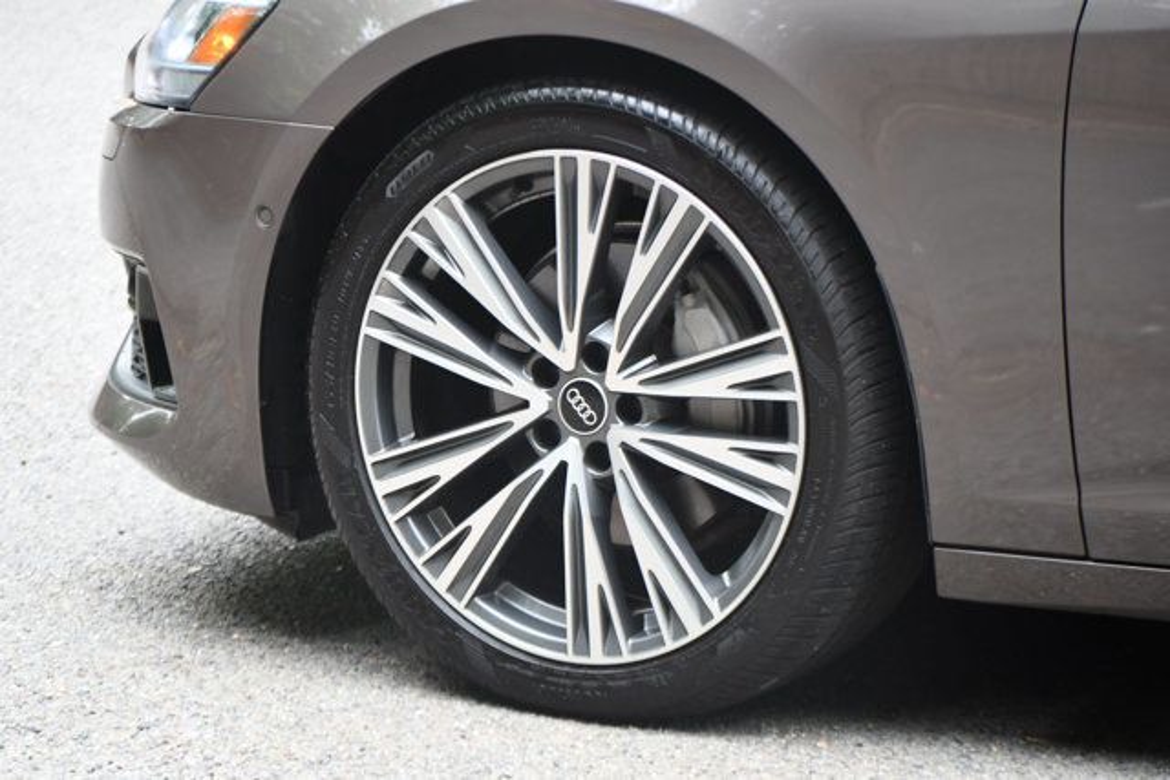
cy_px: 390
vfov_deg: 9.2
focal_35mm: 150
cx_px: 585
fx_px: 4876
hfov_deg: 13.7
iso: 640
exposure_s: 1/250
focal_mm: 100
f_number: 4.8
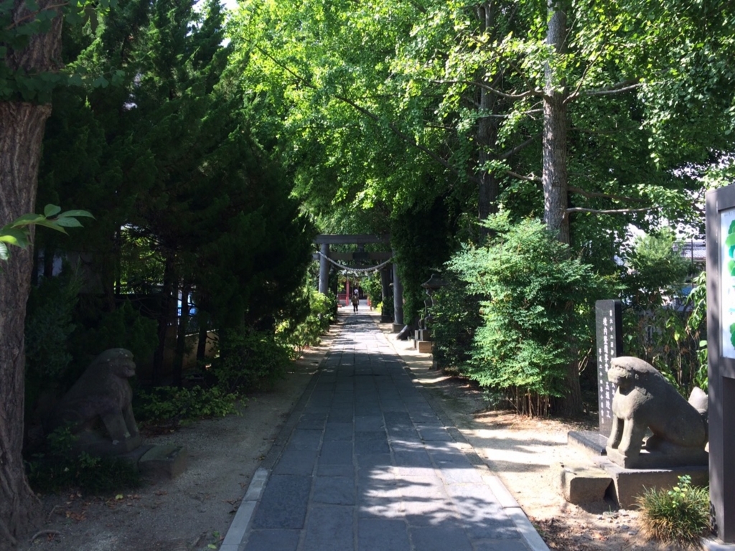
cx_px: 368
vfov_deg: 48.2
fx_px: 616
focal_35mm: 29
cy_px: 276
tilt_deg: +1.6
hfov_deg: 61.7
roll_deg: +0.5
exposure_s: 1/318
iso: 32
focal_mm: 4.15
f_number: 2.2
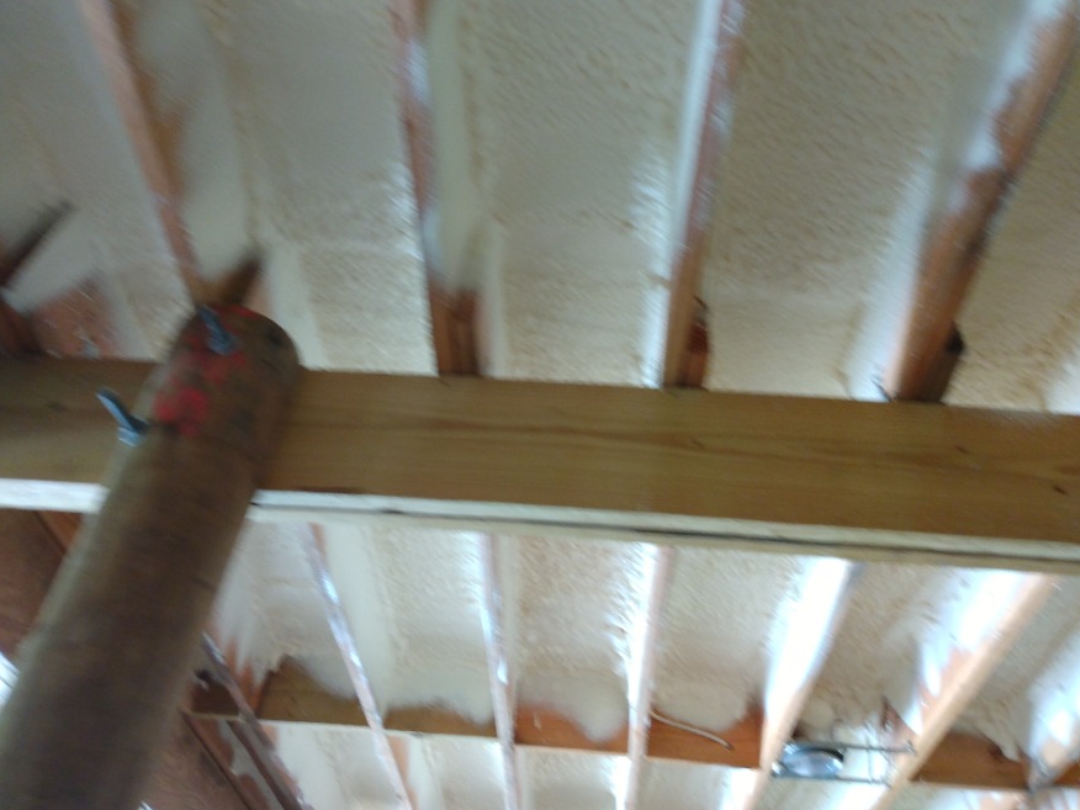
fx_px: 655
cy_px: 391
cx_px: 536
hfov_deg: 79.0
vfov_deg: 63.4
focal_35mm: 21
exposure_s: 1/30
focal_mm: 3.54
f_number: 2
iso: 231
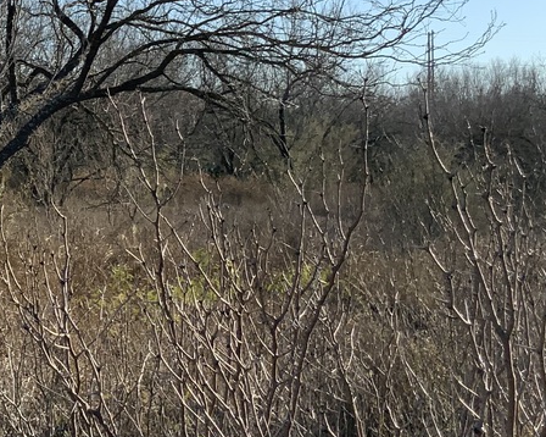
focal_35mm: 91
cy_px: 74
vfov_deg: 16.7
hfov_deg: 20.2
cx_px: -37
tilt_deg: +0.6
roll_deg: -0.7
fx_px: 1470
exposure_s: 1/1912
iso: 16
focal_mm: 3
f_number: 1.8
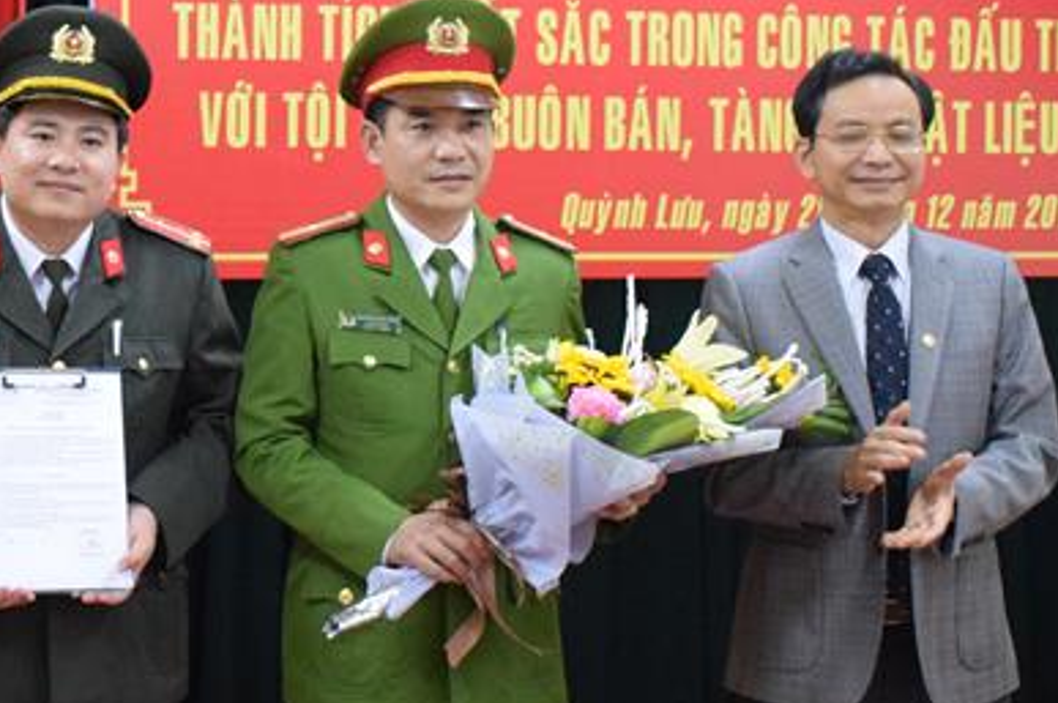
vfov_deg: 21.2
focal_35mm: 64
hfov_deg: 30.3
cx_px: 142
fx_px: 1879
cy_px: 398
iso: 2800
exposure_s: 1/60
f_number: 3.8
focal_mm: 22
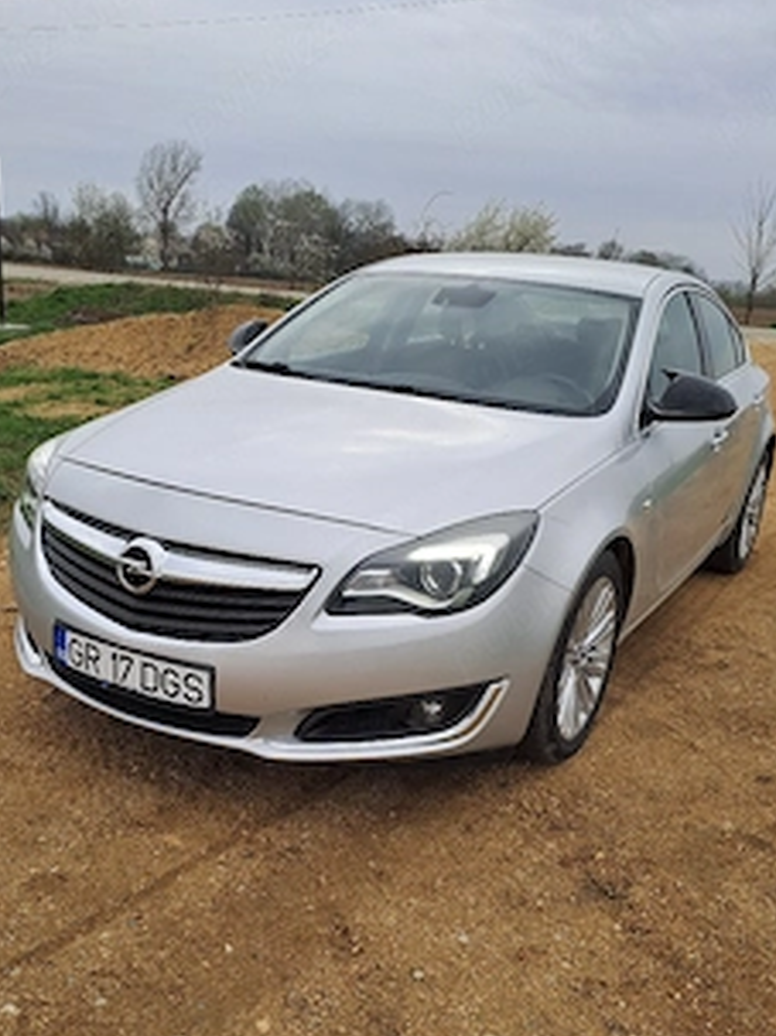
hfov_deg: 42.9
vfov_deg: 54.9
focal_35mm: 33
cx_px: 362
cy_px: 633
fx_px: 987
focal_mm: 4.65
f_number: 1.8
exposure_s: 1/417
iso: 32
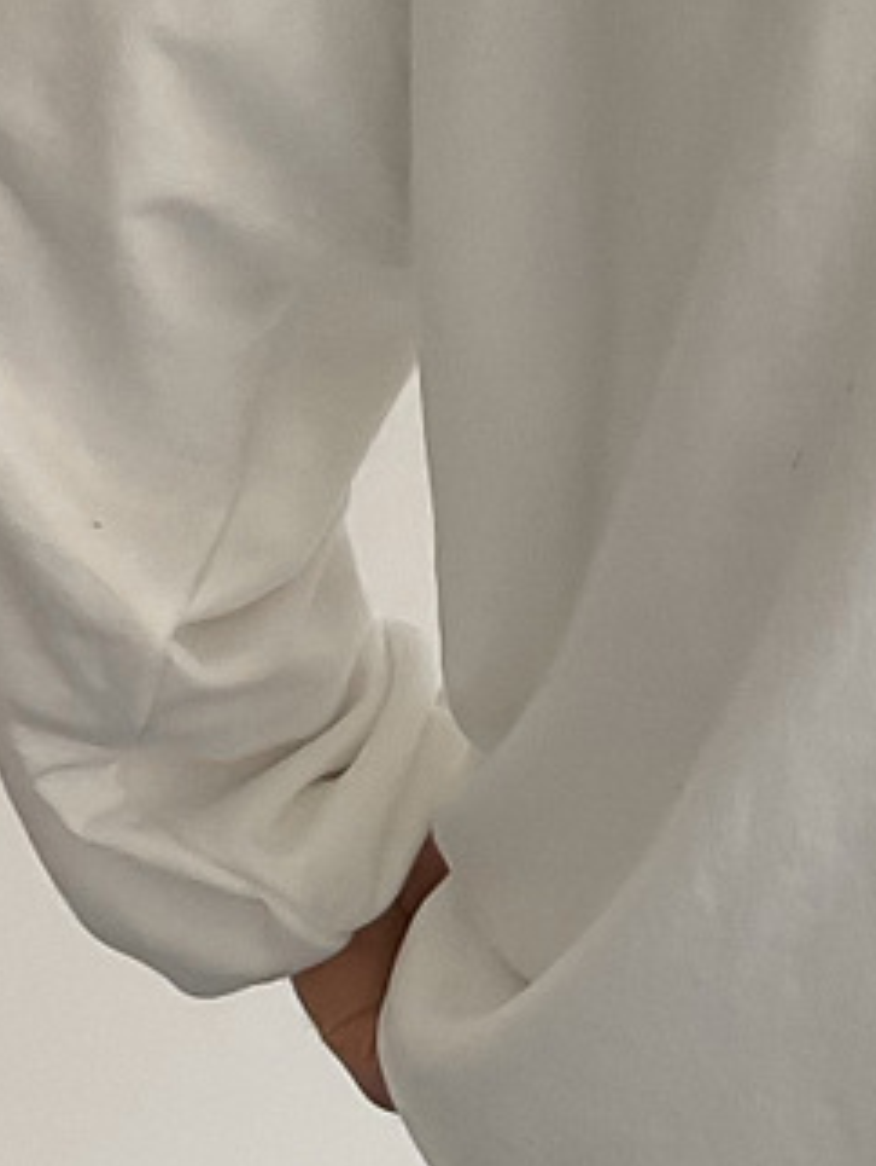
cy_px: 1459
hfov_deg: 10.3
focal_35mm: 144
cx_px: 728
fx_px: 4852
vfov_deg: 13.3
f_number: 1.8
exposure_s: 1/120
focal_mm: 3
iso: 50
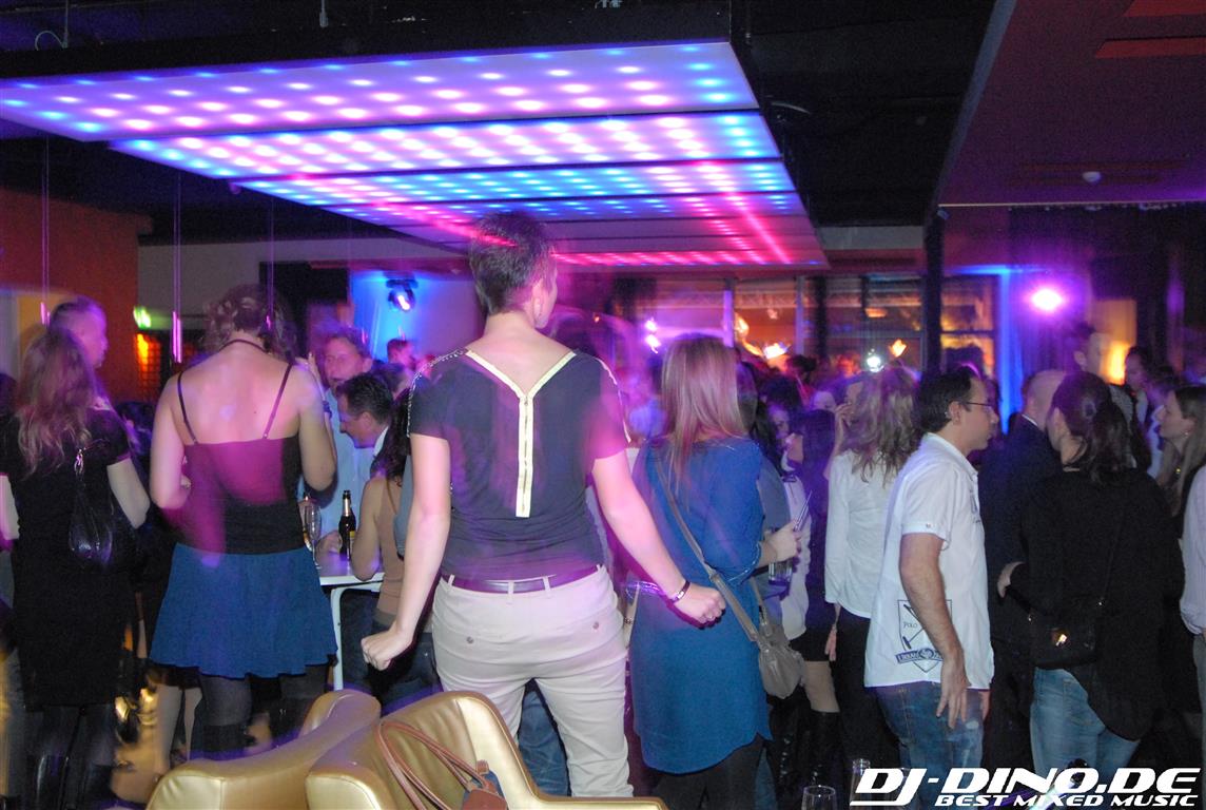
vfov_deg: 37.0
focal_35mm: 36
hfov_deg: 53.0
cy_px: 405
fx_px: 1209
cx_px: 603
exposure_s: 1/1.3
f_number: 5.6
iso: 1600
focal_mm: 24
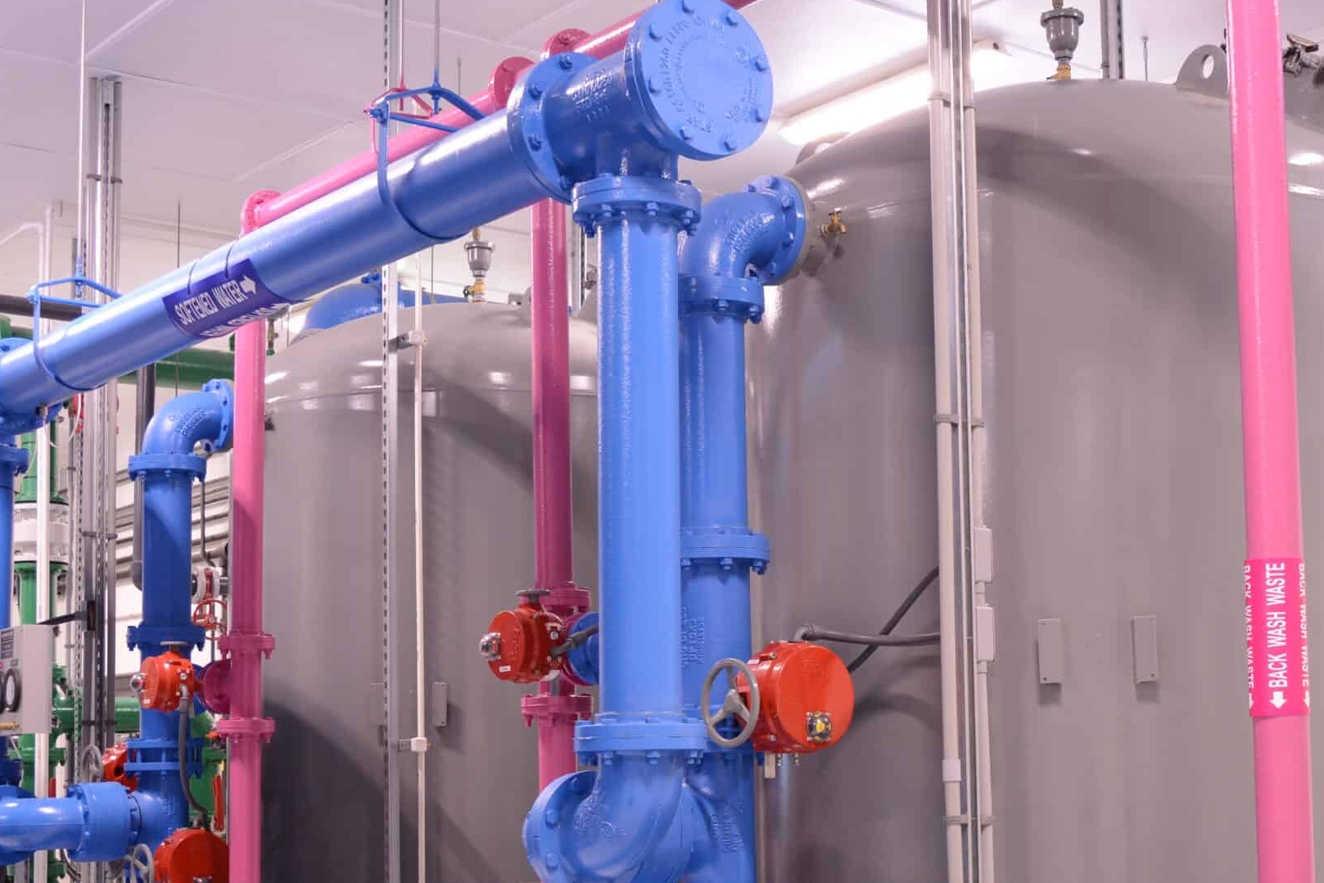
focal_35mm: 57
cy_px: 597
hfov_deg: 34.6
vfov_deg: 23.7
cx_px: 907
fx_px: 2096
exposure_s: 1/2.5
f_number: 5.6
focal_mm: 24
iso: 100
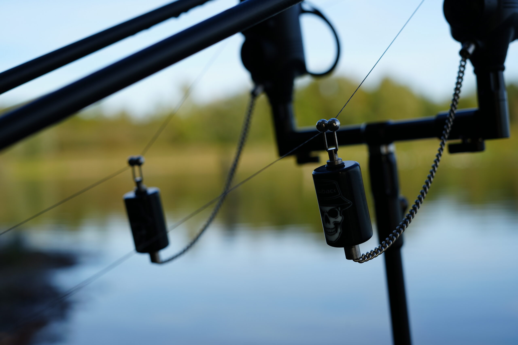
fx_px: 719
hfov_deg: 39.6
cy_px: 172
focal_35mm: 50
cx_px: 259
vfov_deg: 27.0
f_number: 5
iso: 100
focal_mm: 50
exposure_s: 1/250
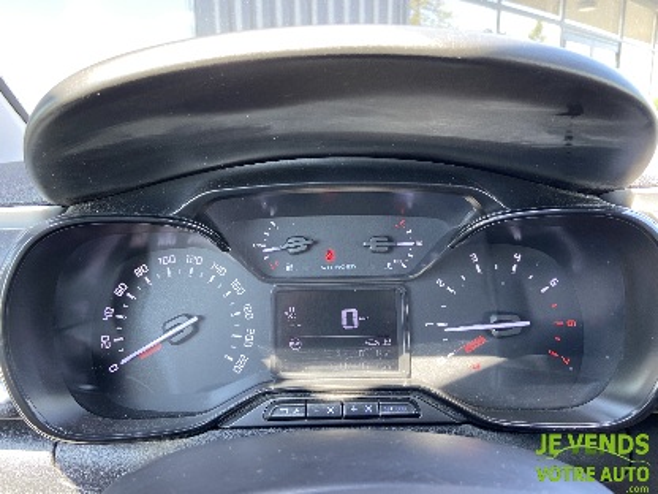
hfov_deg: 67.3
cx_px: 329
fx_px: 494
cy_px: 247
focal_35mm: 26
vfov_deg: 53.1
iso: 125
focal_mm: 4.25
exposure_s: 1/85
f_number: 1.8
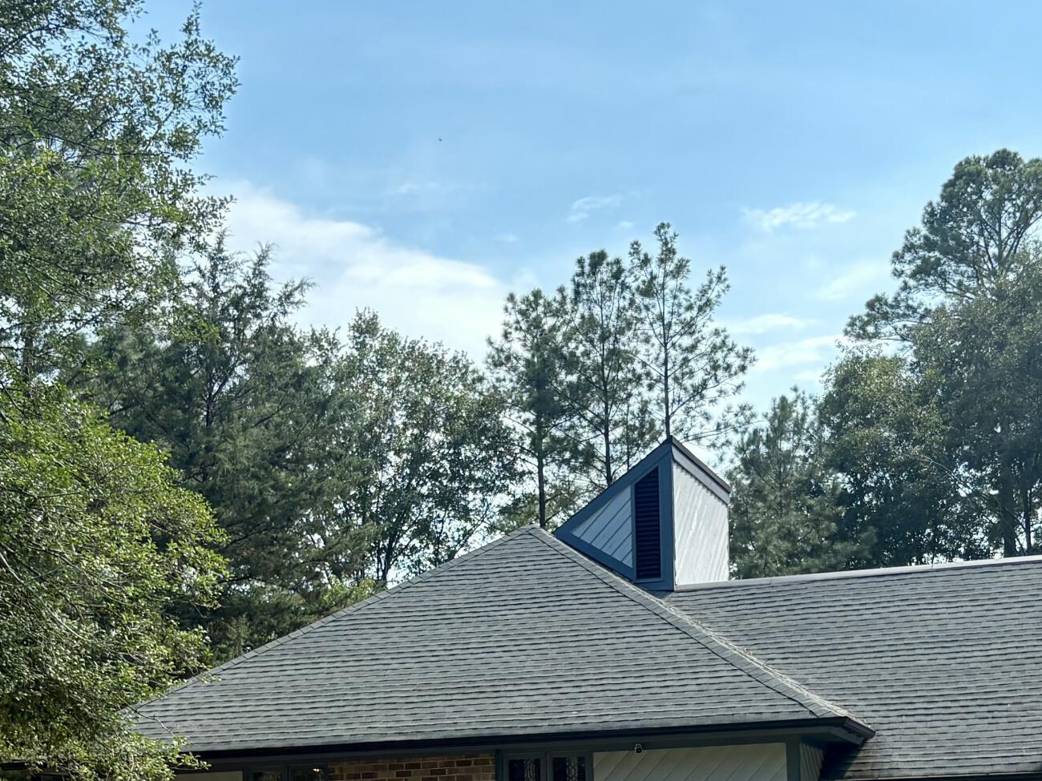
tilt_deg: +4.1
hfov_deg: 32.2
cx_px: 503
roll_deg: +2.3
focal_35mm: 60
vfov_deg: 23.8
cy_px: 698
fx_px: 1806
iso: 64
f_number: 1.6
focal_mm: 5.96
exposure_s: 1/1848
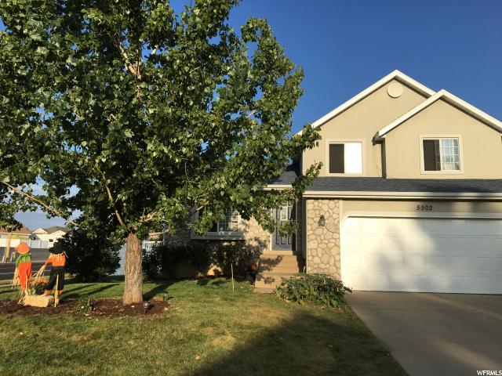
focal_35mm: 29
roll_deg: -0.6
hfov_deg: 61.7
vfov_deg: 48.2
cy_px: 188
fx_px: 421
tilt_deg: +10.1
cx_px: 251
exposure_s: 1/1709
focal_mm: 4.15
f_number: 2.2
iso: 25
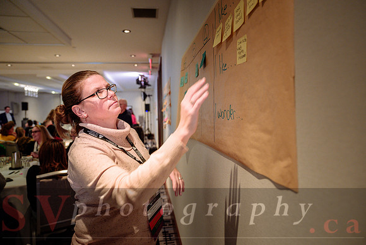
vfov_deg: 52.2
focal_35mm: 25
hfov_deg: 72.6
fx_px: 249
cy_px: 122
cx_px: 183
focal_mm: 24.5
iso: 2000
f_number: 2.8
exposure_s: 1/125
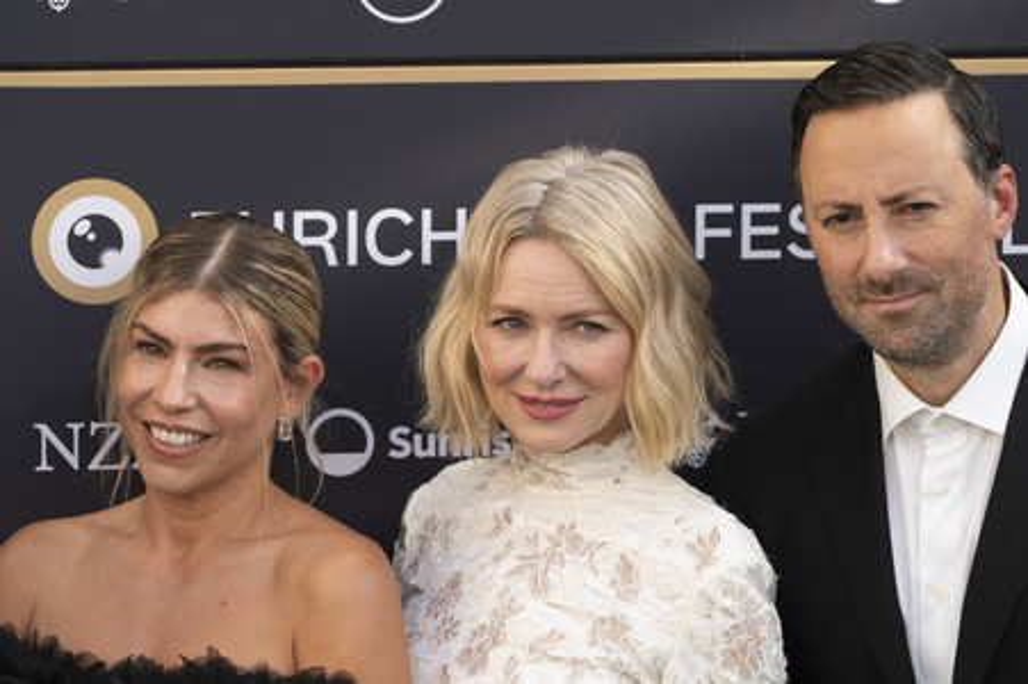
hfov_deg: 9.5
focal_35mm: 216
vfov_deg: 6.4
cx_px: 491
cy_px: 343
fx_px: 6157
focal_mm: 200
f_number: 5.6
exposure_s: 1/400
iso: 800
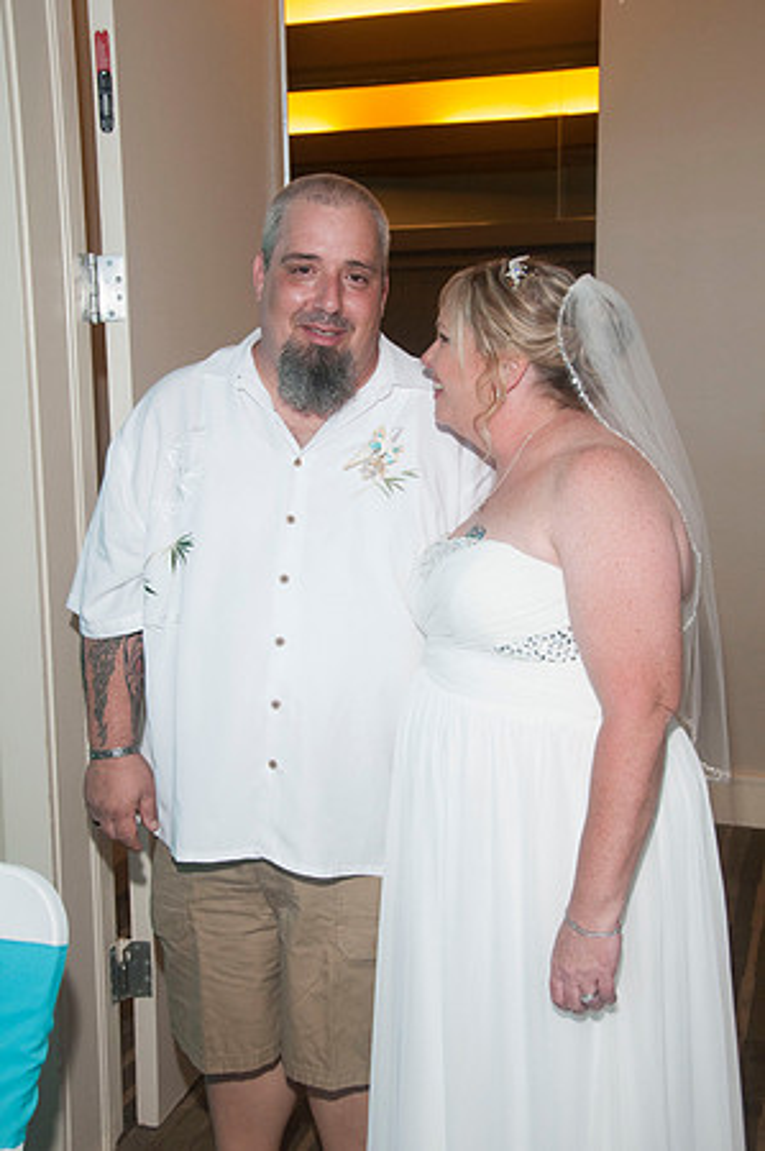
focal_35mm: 44
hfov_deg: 30.8
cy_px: 576
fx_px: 1390
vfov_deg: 45.0
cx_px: 382
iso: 400
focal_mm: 29
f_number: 5.6
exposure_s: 1/50
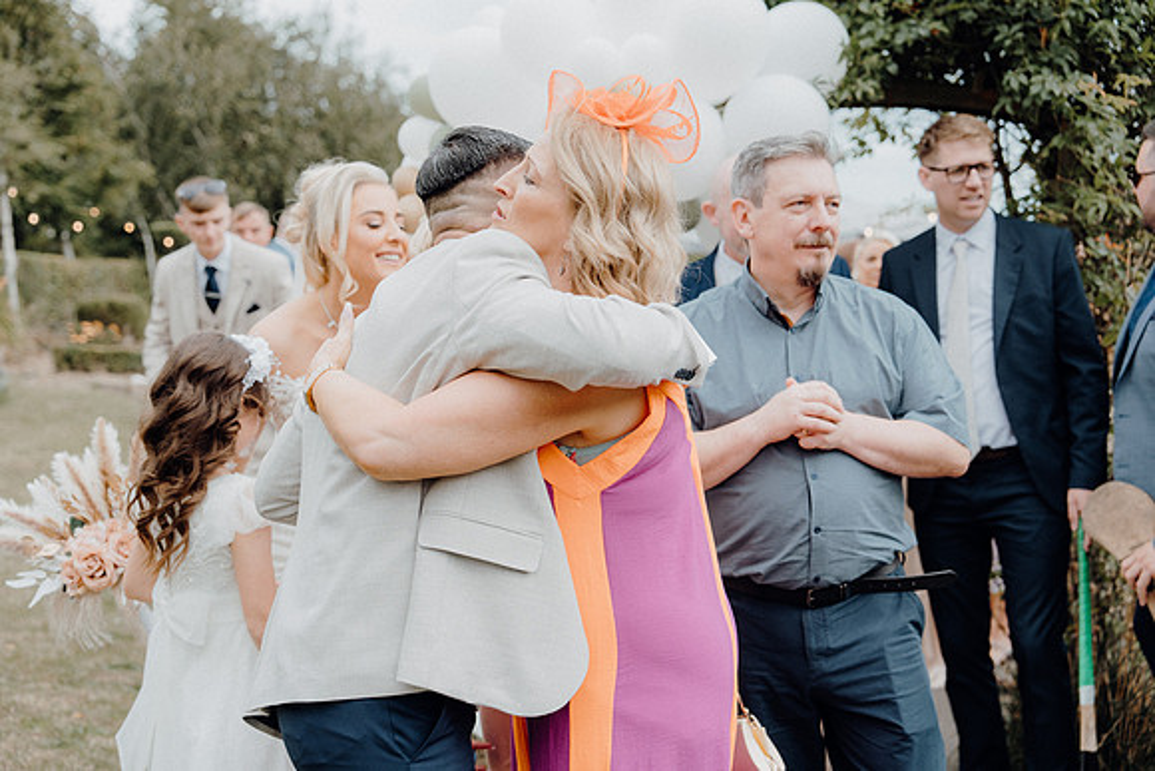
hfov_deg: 41.1
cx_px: 578
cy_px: 386
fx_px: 1540
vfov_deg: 28.1
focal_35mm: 48
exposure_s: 1/500
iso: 125
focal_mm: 48
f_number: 3.5
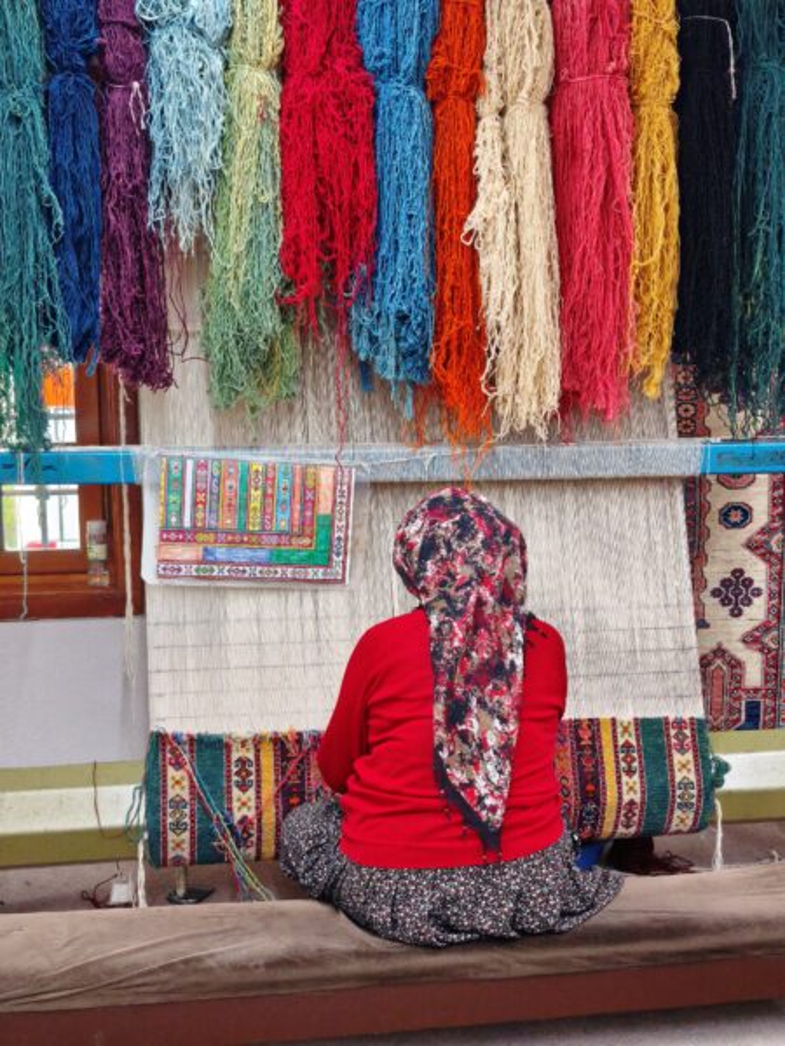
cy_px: 523
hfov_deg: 31.5
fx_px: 1391
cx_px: 392
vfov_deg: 41.2
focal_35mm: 46
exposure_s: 1/100
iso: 320
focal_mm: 6.57
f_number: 1.6
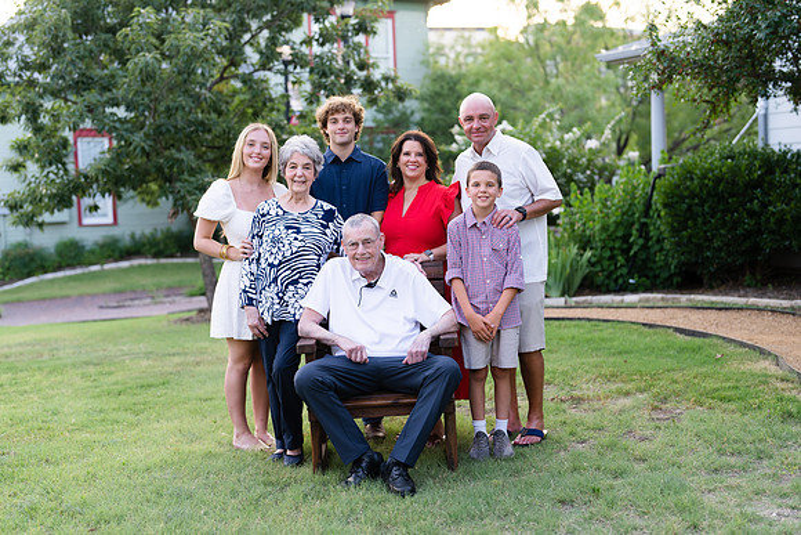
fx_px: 1113
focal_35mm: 50
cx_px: 400
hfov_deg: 39.6
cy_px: 268
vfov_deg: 27.0
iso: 160
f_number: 2
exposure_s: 1/320
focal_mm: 50
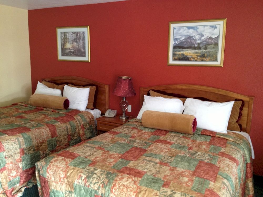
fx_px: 266
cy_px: 98
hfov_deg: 52.6
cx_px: 132
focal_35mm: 35
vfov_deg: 40.7
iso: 125
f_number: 2.4
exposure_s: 1/20
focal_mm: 4.28
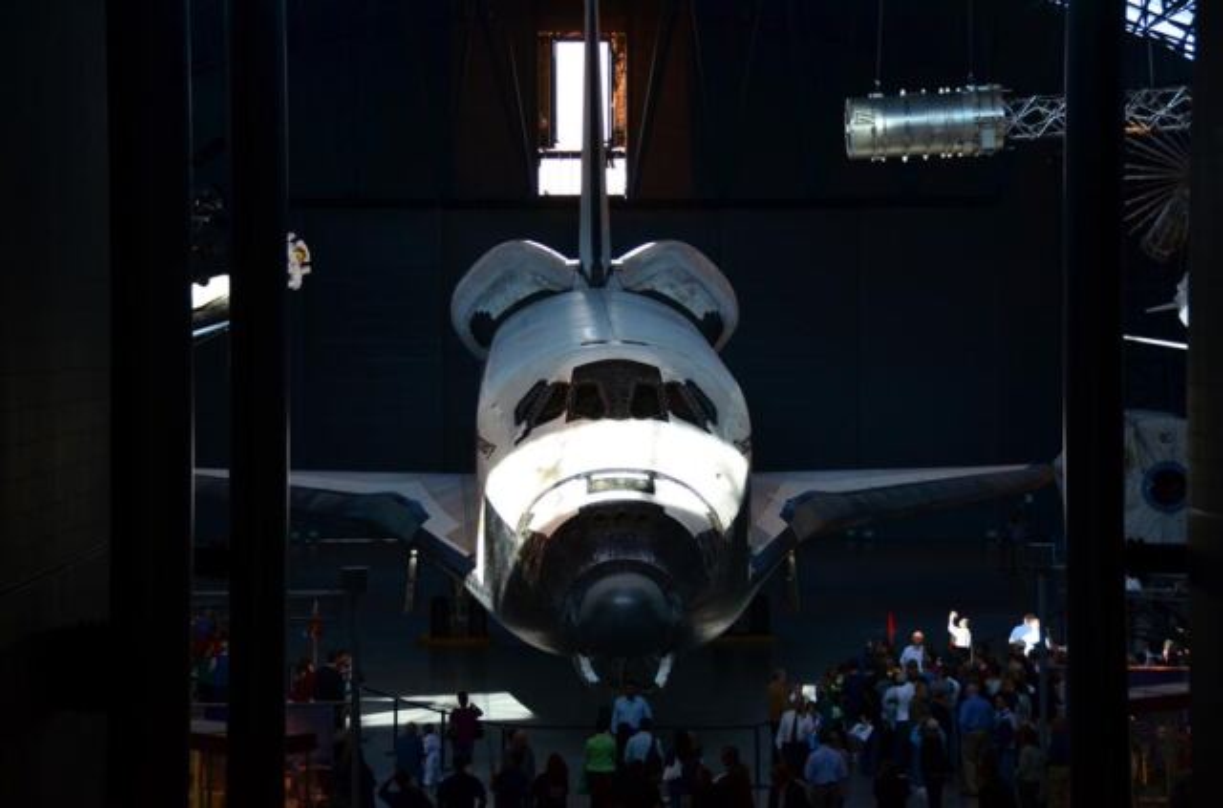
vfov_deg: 14.6
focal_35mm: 93
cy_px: 404
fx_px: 3151
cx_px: 612
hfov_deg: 22.0
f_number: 4.8
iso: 400
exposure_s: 1/200
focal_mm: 62
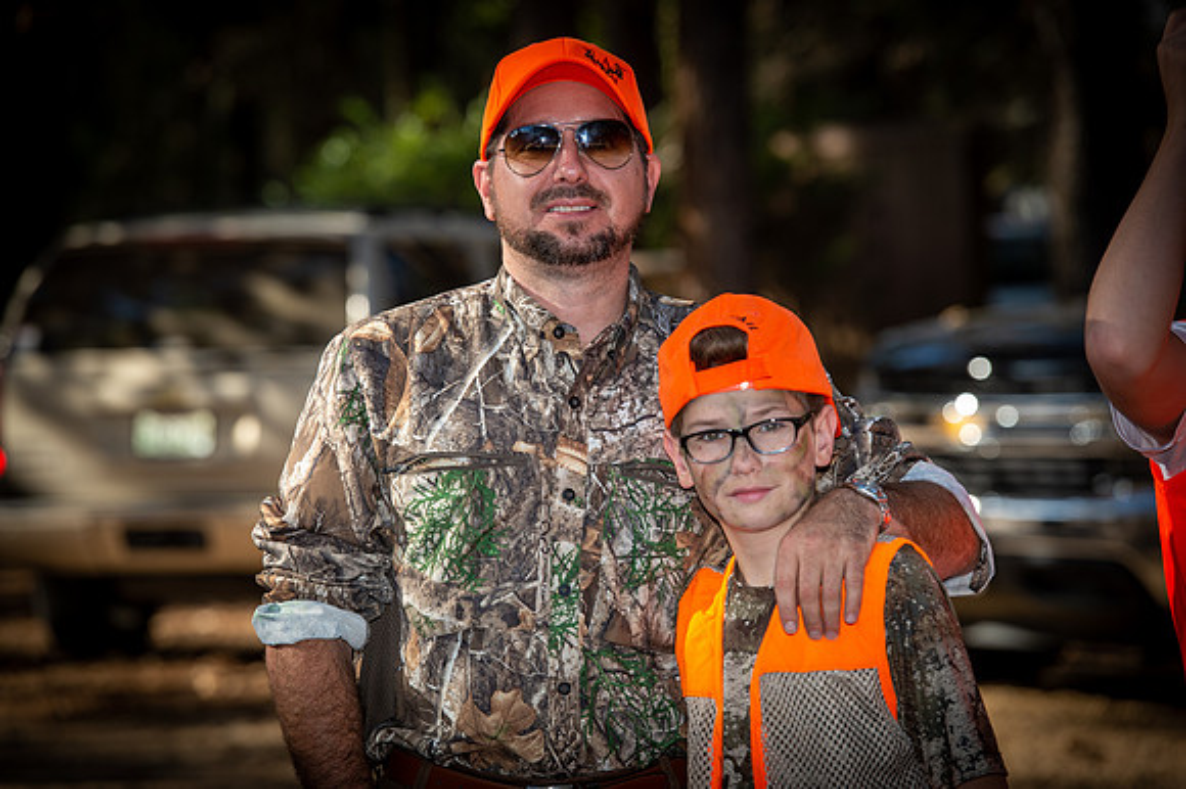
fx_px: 5597
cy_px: 394
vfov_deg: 8.1
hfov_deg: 12.1
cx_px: 593
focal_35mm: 170
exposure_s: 1/125
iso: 100
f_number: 5.6
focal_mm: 170
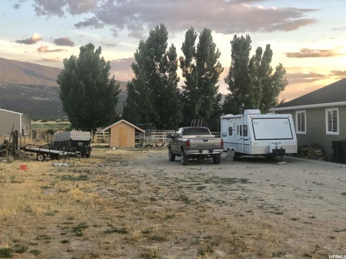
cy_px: 130
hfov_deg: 33.8
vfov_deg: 25.7
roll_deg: +1.6
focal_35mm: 57
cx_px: 173
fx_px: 570
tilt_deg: -0.4
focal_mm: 6.6
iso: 25
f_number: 2.8
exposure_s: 1/30
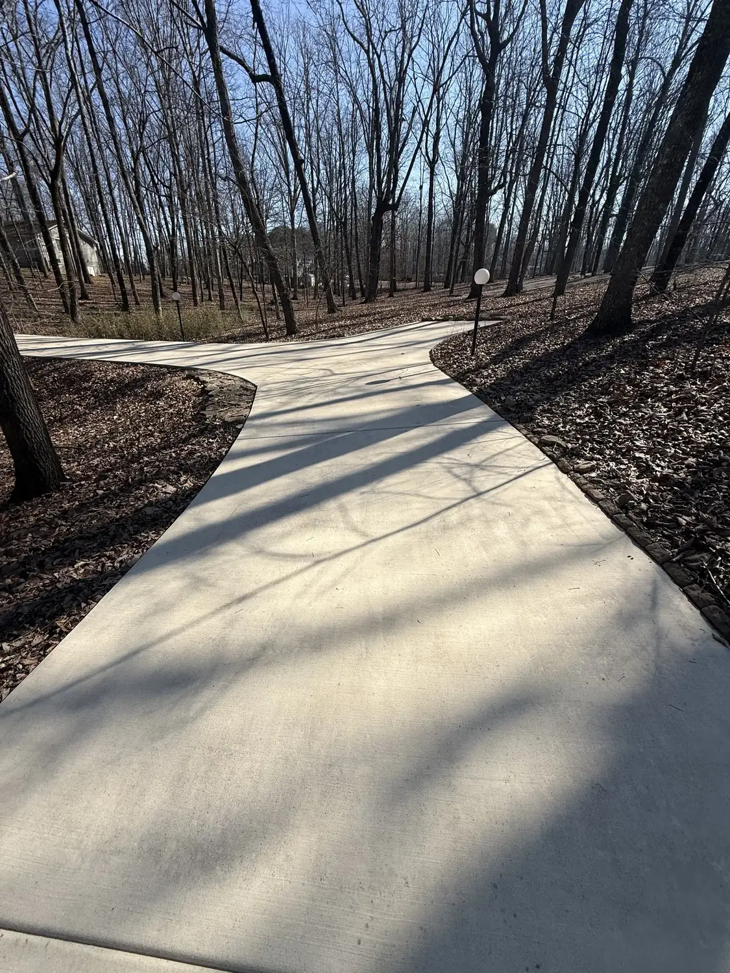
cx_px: 365
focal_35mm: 14
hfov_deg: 85.7
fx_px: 394
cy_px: 486
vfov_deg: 102.1
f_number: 2.2
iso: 50
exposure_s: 1/2092
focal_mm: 2.22
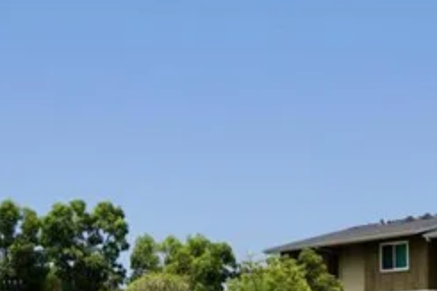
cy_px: 289
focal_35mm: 72
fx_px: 873
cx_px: 246
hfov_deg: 28.1
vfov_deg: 18.4
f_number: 5
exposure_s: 1/1600
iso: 100
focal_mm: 14
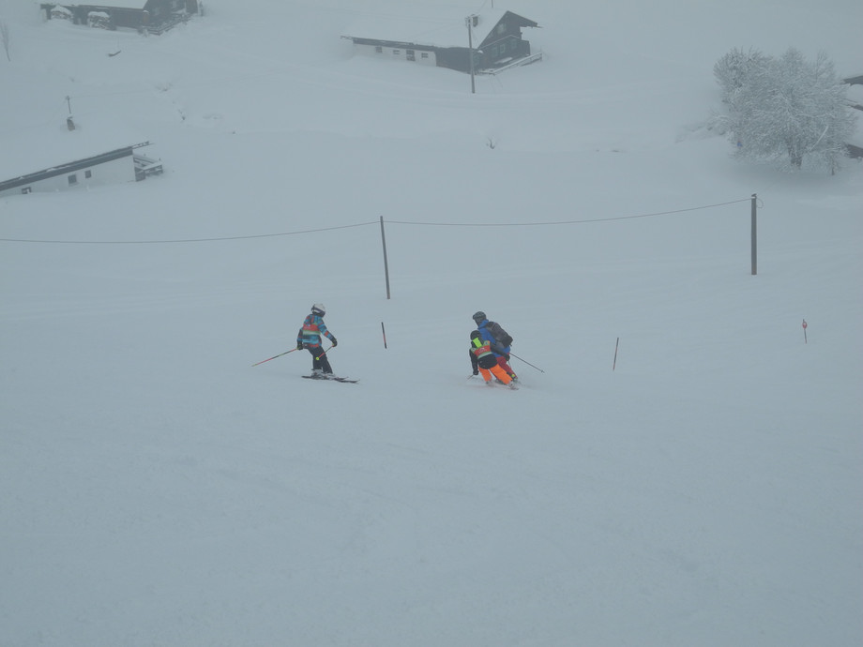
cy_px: 324
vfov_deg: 15.7
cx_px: 432
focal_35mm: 94
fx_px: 2343
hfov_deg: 20.9
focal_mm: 20.1
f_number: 4.5
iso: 100
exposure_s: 1/1000
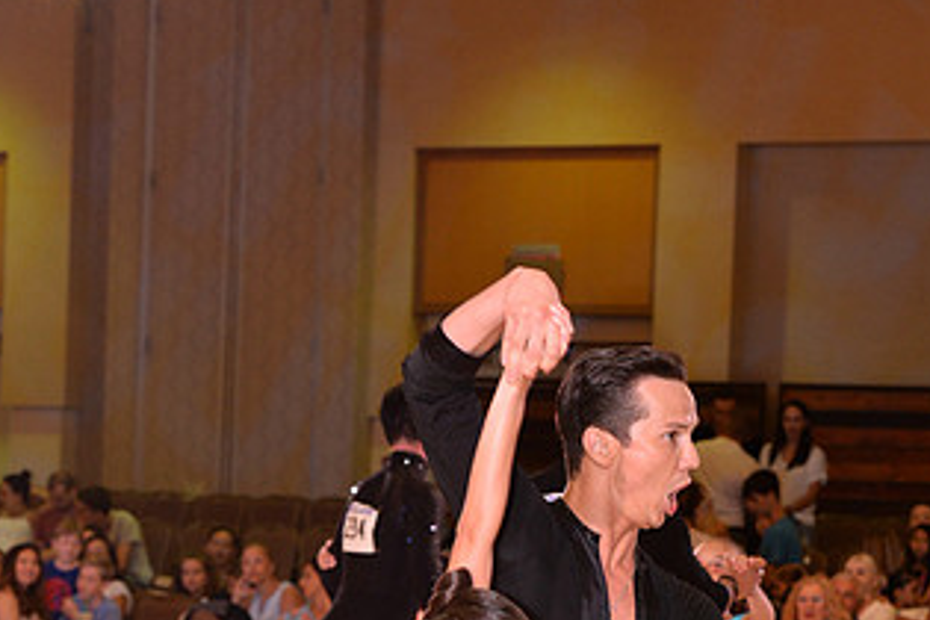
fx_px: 3901
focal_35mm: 151
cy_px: 841
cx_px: 500
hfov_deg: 13.6
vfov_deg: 8.9
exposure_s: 1/160
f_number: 7.1
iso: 1250
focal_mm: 82
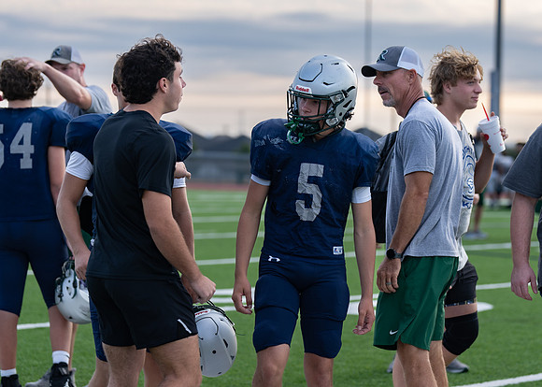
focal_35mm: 130
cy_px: 171
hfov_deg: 15.5
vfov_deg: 11.1
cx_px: 305
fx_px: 1995
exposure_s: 1/500
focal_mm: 100
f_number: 2.8
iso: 100
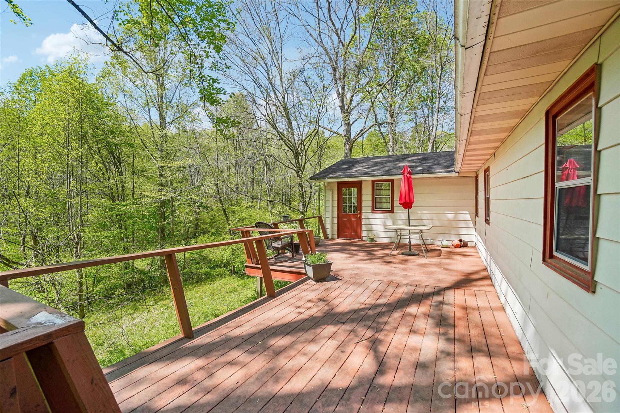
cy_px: 206
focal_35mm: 15
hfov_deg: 100.4
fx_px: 258
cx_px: 310
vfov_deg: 77.3
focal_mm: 10
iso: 100
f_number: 8
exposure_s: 1/100
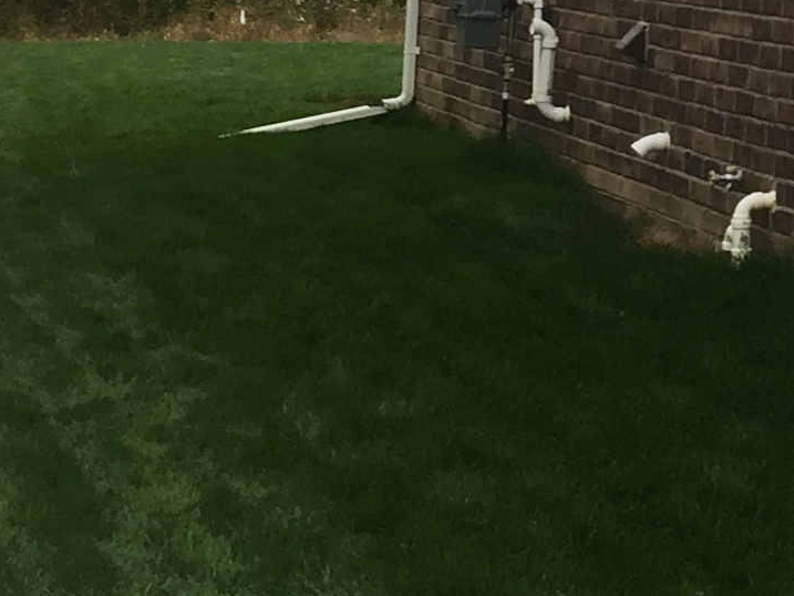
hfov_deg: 13.9
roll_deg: -2.8
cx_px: 1218
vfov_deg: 10.8
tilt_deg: +6.2
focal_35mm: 132
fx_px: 3028
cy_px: -314
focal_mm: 4.15
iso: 32
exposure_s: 1/182
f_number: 2.2
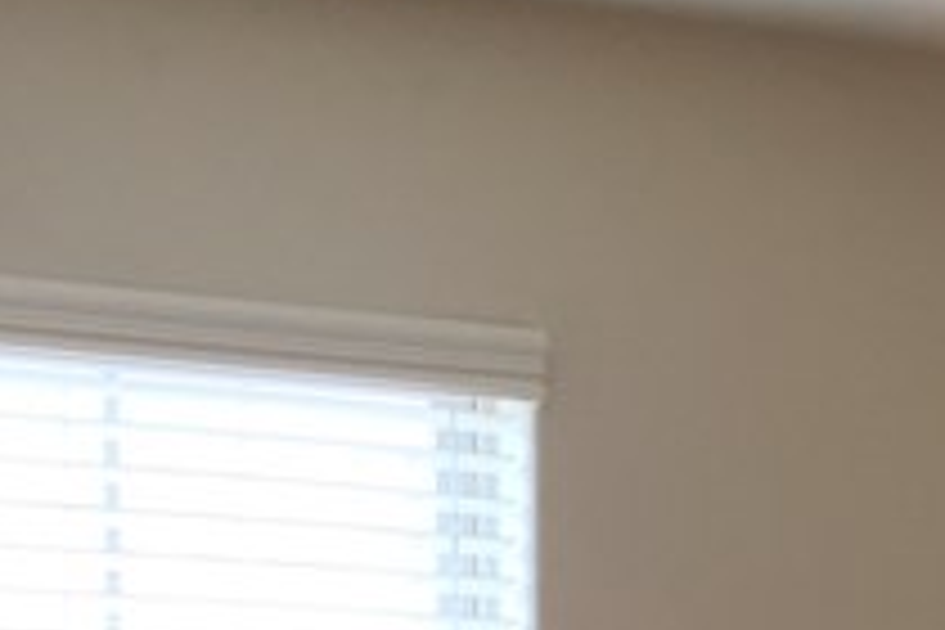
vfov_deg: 8.8
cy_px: 1310
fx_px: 3858
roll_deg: +0.5
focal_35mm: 147
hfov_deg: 13.8
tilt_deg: -4.1
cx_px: 855
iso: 64
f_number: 2.2
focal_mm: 4.15
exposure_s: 1/30
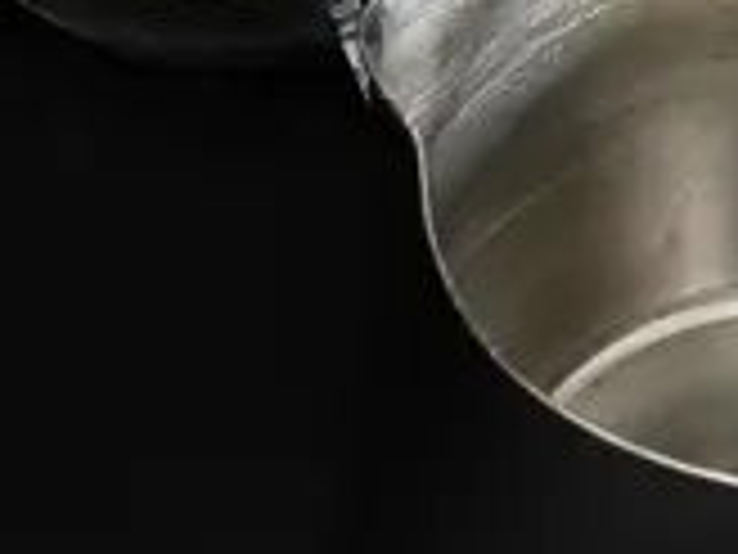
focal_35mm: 169
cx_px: 706
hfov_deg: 11.6
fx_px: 3603
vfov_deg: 8.2
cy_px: -694
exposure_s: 1/100
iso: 32
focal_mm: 2.87
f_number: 2
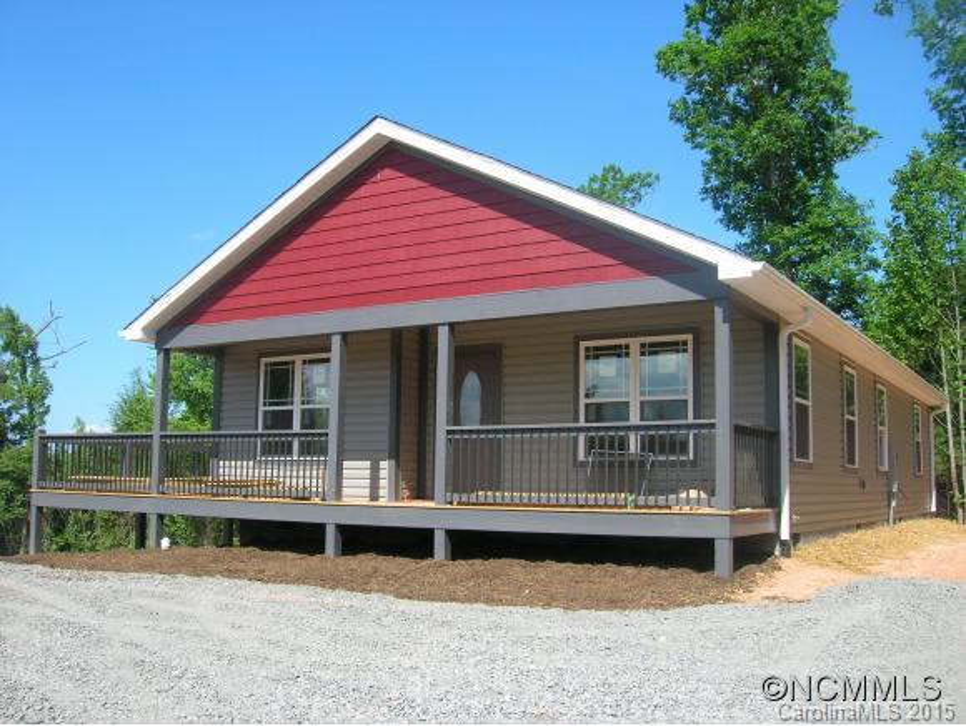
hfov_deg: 53.9
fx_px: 950
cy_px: 363
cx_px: 483
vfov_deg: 41.8
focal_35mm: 34
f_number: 4.9
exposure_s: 1/256
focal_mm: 5.7
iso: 50
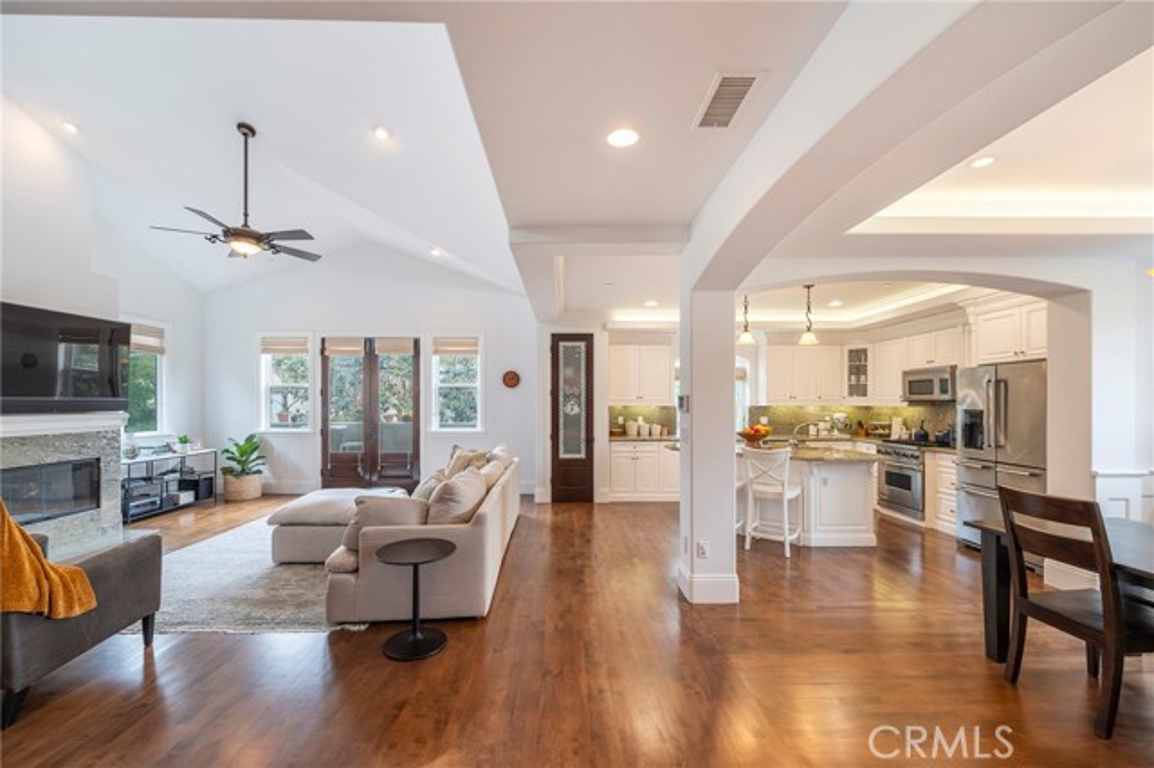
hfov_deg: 104.3
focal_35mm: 14
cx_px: 577
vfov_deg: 81.1
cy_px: 384
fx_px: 449
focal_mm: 14
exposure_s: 1/6
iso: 100
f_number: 7.1
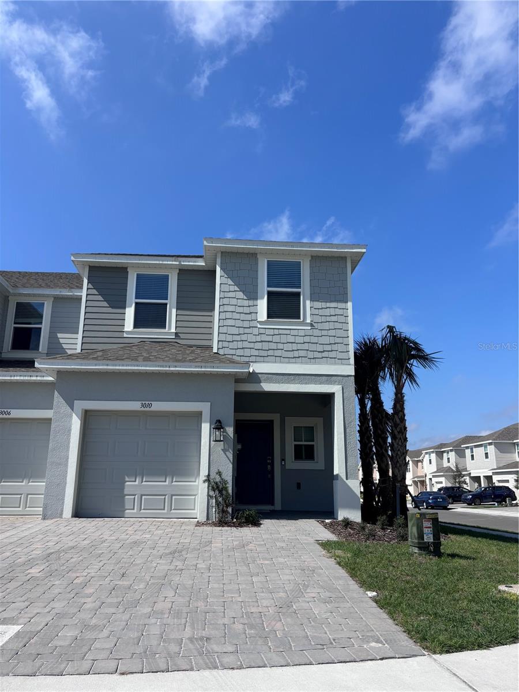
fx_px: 520
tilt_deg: +13.7
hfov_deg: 53.1
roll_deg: -1.0
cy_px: 346
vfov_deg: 67.3
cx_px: 260
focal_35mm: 26
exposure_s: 1/4082
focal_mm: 5.96
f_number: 1.6
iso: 50
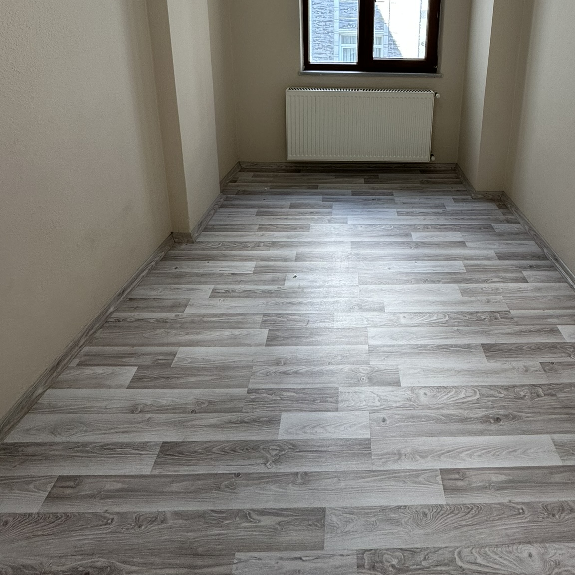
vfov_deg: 61.9
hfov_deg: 68.5
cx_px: 359
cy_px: 91
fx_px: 413
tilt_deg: -12.6
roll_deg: -2.3
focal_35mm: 22
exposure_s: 1/100
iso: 80
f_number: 2.2
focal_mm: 2.22
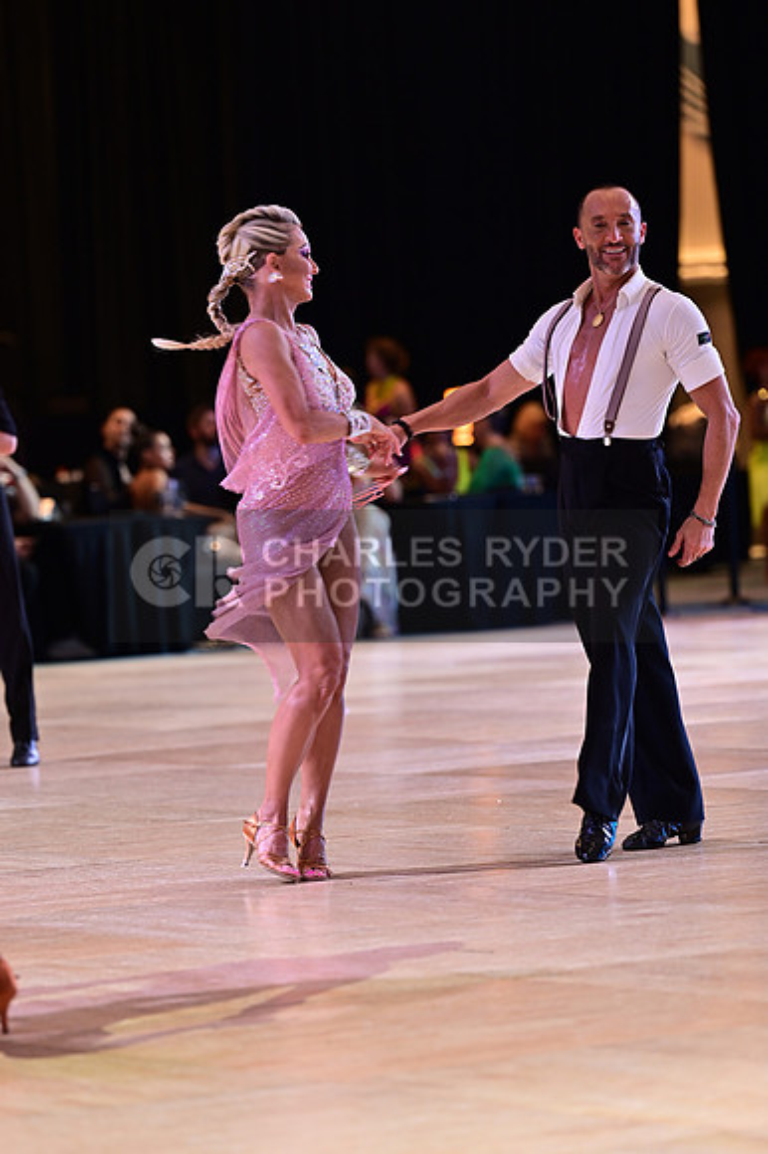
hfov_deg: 8.1
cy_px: 577
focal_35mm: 170
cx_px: 384
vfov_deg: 12.1
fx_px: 5446
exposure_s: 1/250
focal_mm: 170
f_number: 3.5
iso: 1600
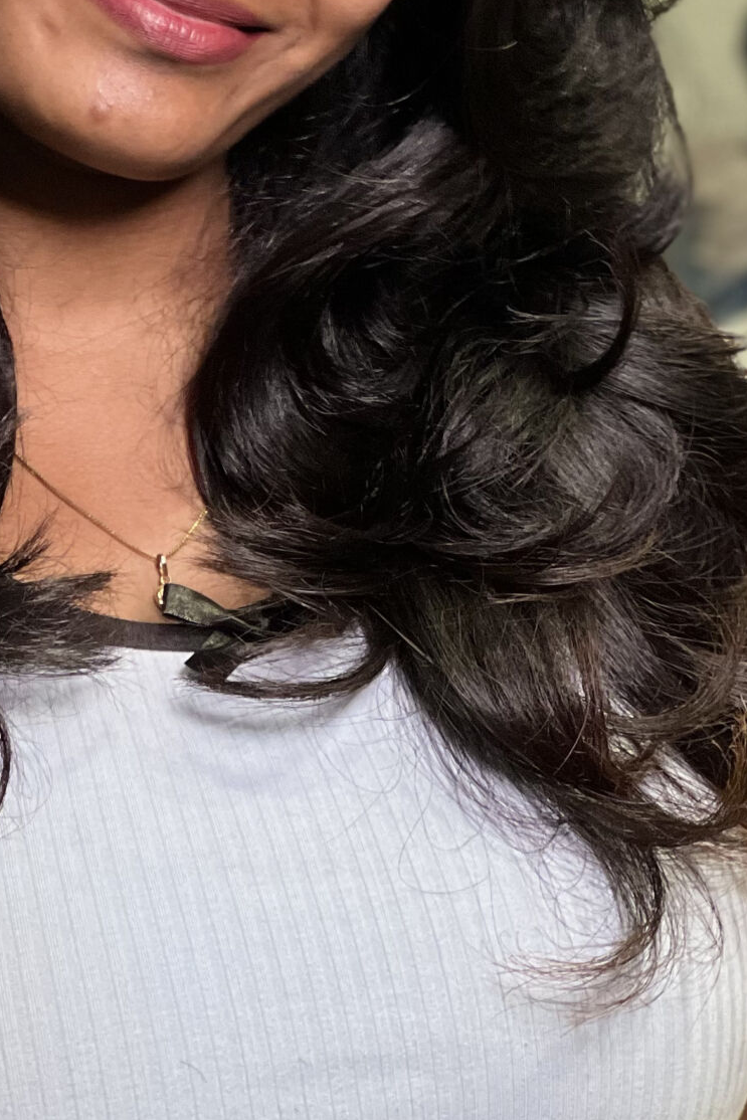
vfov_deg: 11.1
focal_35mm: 184
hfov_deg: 7.5
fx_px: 5725
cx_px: 172
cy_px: 174
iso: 125
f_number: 2.8
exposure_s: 1/33
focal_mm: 9
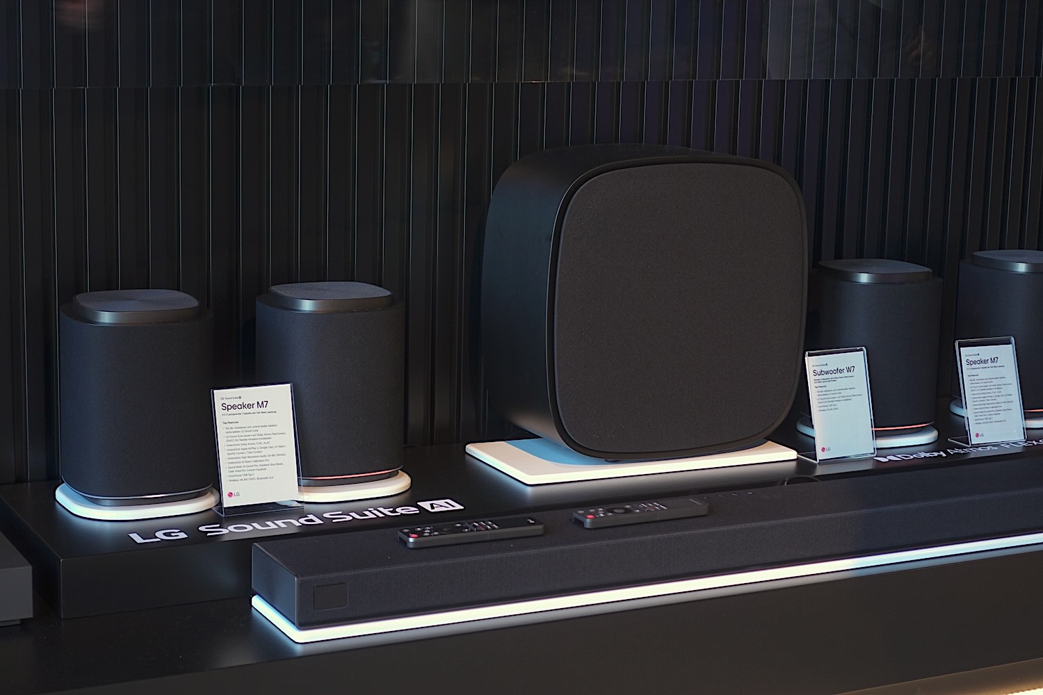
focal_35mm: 70
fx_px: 2028
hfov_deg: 28.8
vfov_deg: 19.5
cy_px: 348
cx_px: 522
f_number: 2.8
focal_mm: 25.7
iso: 200
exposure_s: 1/25
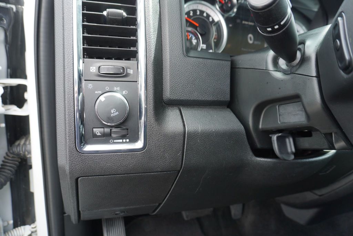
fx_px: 235
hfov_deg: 73.7
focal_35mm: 24
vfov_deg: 53.2
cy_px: 118
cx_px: 176
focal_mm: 16
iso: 100
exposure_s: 1/60
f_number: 4
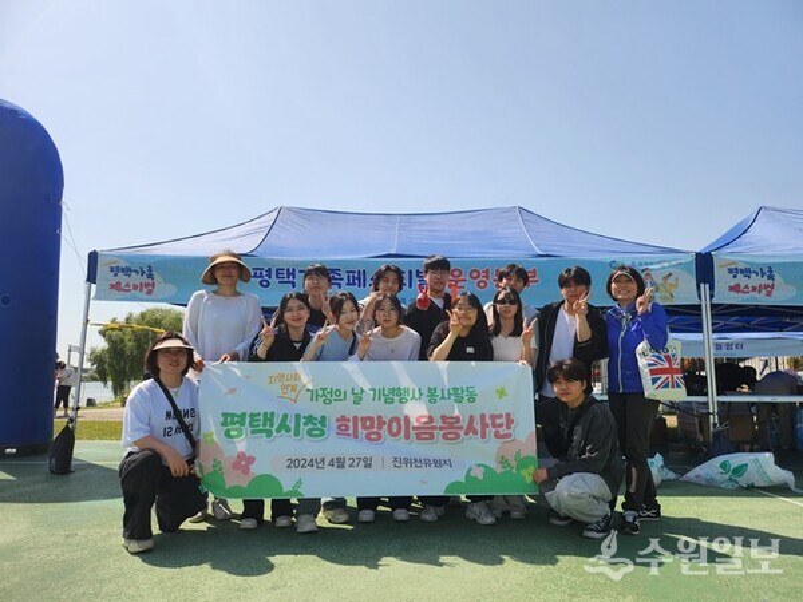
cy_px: 301
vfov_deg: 56.8
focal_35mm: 24
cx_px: 402
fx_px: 557
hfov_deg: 71.6
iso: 50
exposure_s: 1/2977
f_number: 1.8
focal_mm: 5
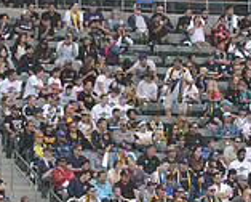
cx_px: 185
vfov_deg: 2.5
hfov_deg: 3.1
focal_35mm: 623
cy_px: 146
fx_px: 4634
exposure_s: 1/2500
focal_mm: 180
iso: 320
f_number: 3.5
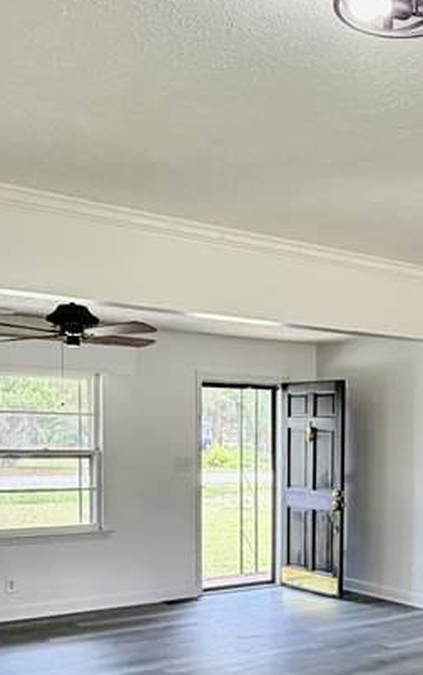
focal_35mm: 47
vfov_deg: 41.5
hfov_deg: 26.5
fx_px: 866
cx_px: 385
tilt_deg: -5.4
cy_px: 495
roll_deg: +0.1
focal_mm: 2.22
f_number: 2.2
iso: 160
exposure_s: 1/120
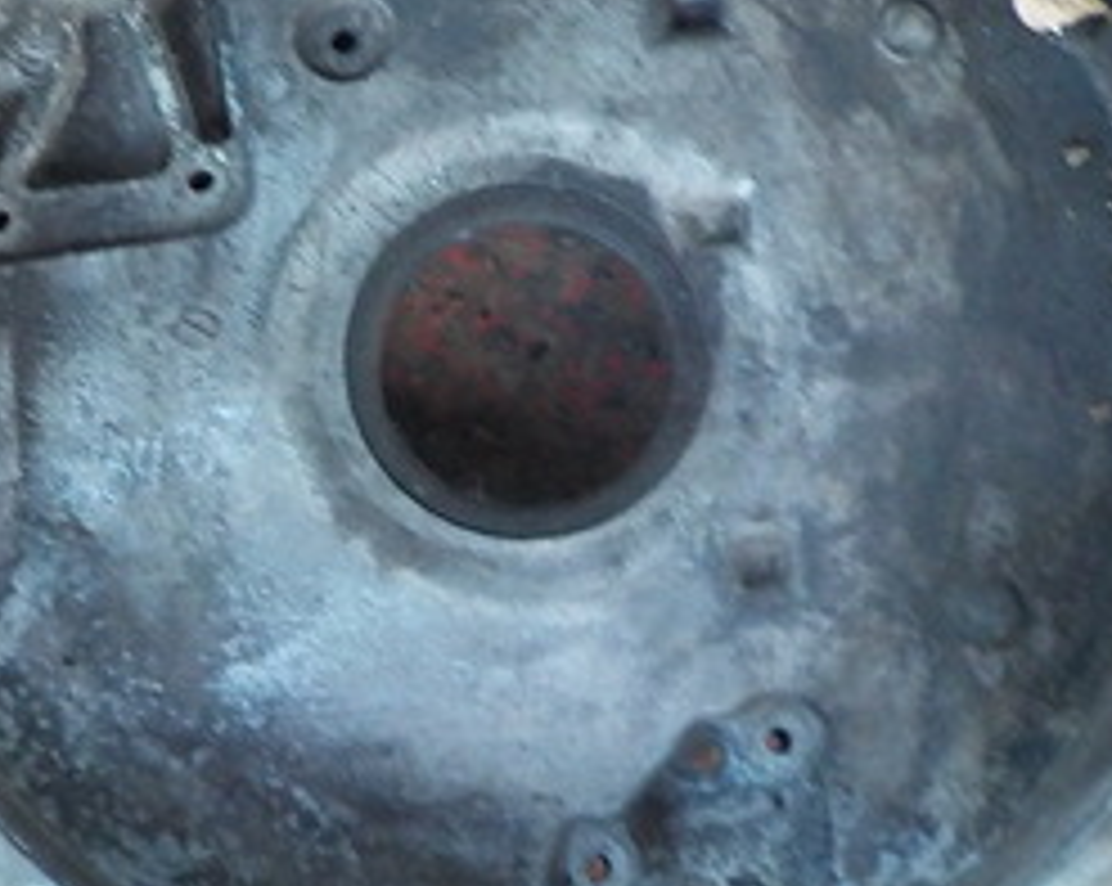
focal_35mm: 76
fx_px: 2498
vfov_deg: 20.1
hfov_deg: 25.0
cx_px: 405
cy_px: 387
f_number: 3.3
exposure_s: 1/30
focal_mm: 4.1
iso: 320
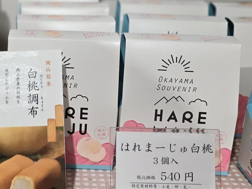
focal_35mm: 65
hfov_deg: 29.0
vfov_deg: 22.2
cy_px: 35
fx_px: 473
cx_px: 41
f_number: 1.7
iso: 16
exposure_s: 1/120
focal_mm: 6.3
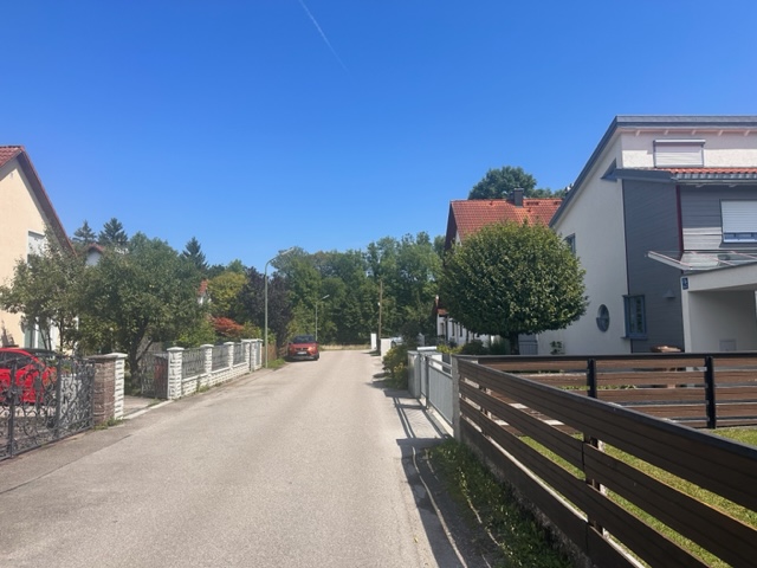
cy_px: 284
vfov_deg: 56.8
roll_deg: +0.8
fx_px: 525
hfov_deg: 71.6
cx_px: 378
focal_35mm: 24
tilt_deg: +4.1
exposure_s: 1/4762
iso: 80
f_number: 1.78
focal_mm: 6.86
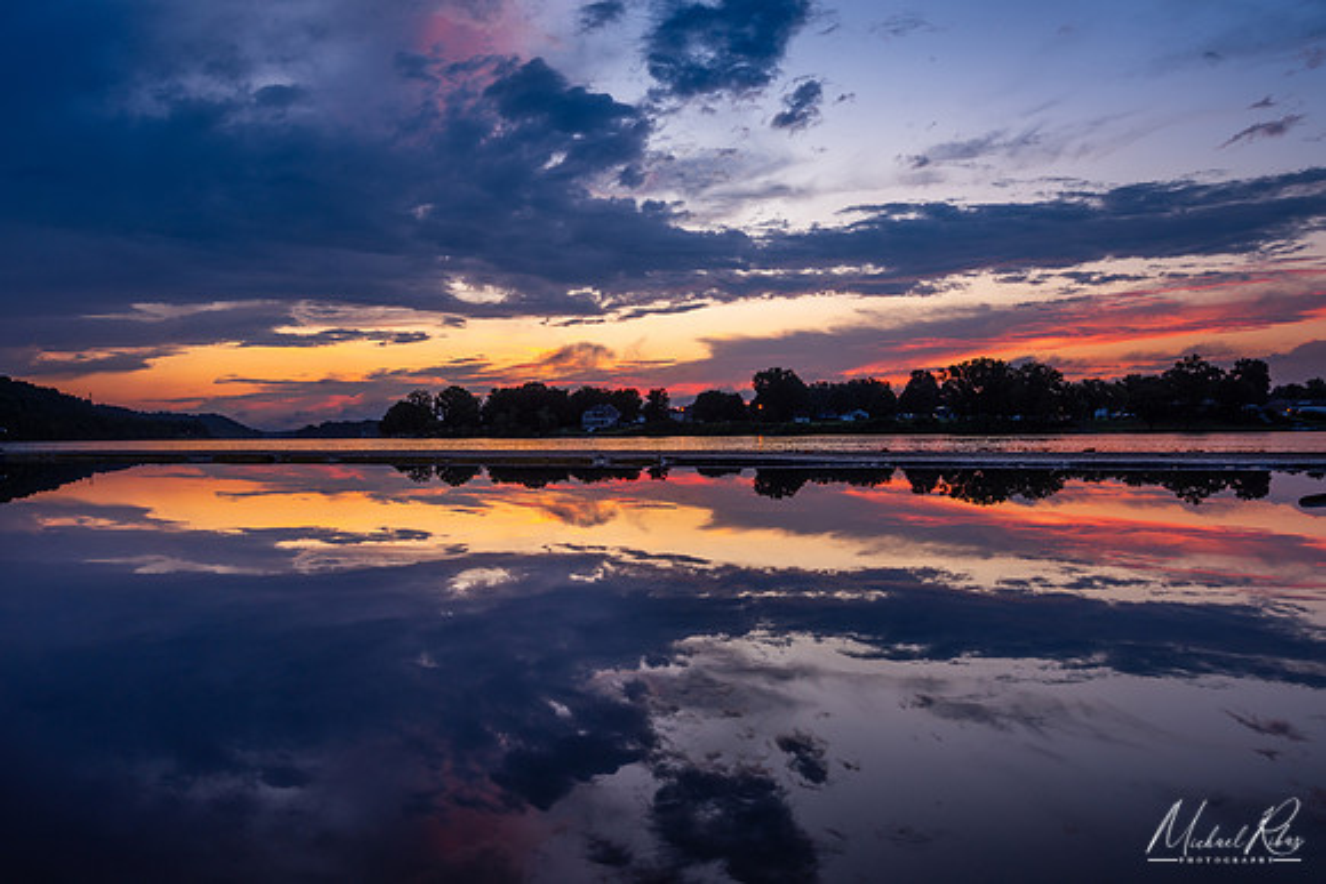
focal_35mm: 27
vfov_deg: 48.0
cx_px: 663
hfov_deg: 67.4
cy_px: 442
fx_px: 995
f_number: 9.5
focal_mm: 27
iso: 100
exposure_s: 1/15
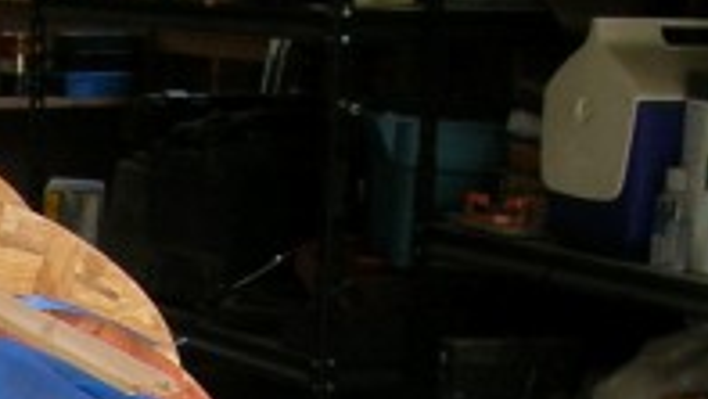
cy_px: 1026
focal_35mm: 150
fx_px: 2817
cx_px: -241
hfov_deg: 13.7
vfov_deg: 7.5
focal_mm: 5.7
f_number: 4.9
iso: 50
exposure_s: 1/32.3
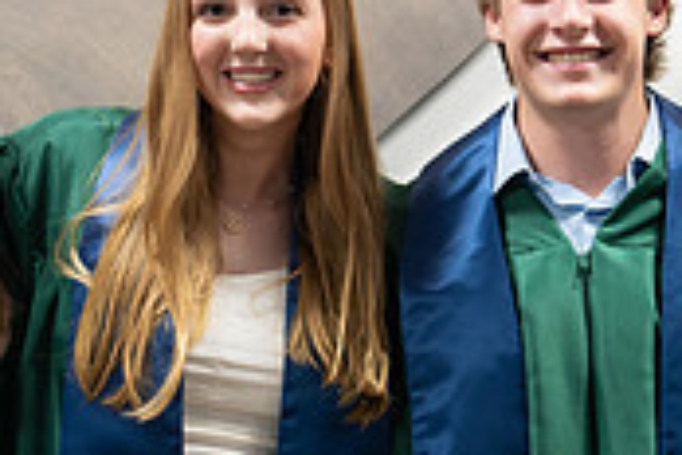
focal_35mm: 167
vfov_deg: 8.2
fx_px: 3163
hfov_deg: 12.3
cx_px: 478
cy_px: 363
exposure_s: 1/320
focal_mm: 50
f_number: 1.2
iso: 500
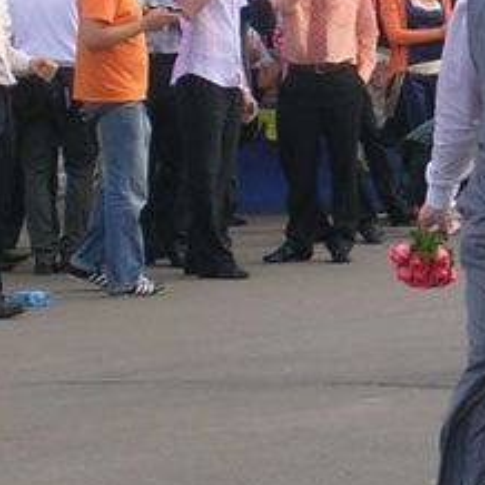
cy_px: 122
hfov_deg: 5.8
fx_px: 4724
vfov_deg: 5.9
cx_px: 672
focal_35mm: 298
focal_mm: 17.4
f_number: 4.9
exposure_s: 1/203
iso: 50
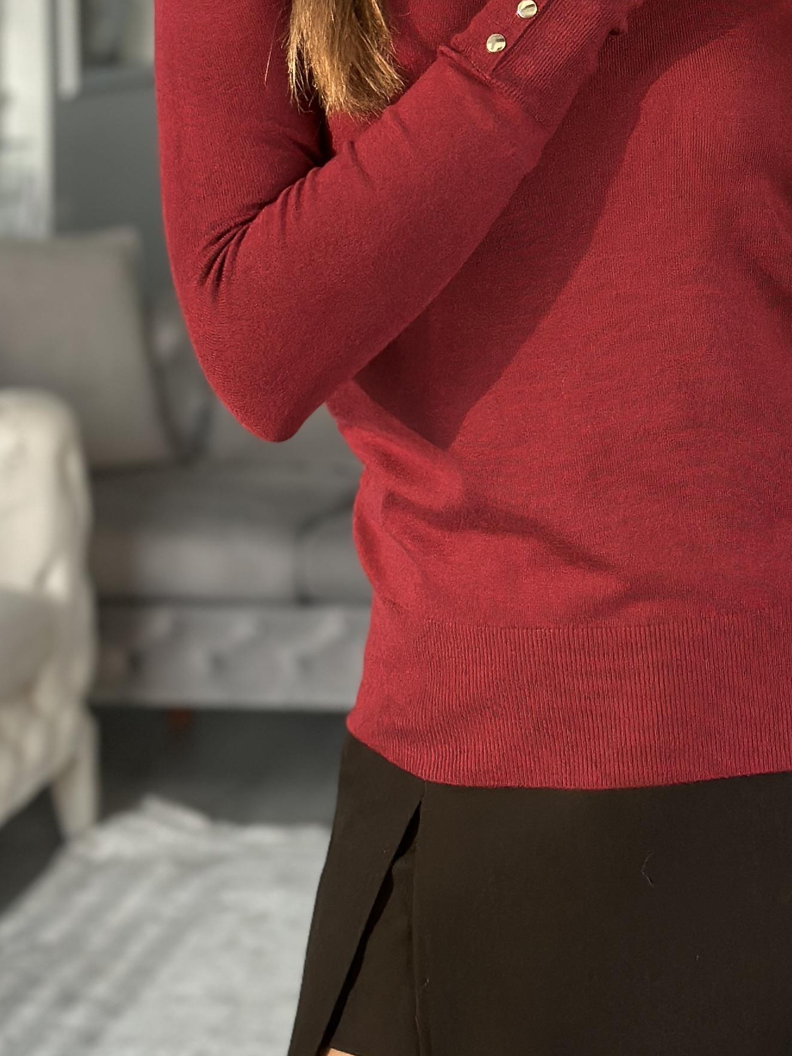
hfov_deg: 13.5
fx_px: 3325
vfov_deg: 17.8
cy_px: 172
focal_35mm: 109
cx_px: 643
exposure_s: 1/60
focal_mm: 6.86
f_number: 1.78
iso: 125
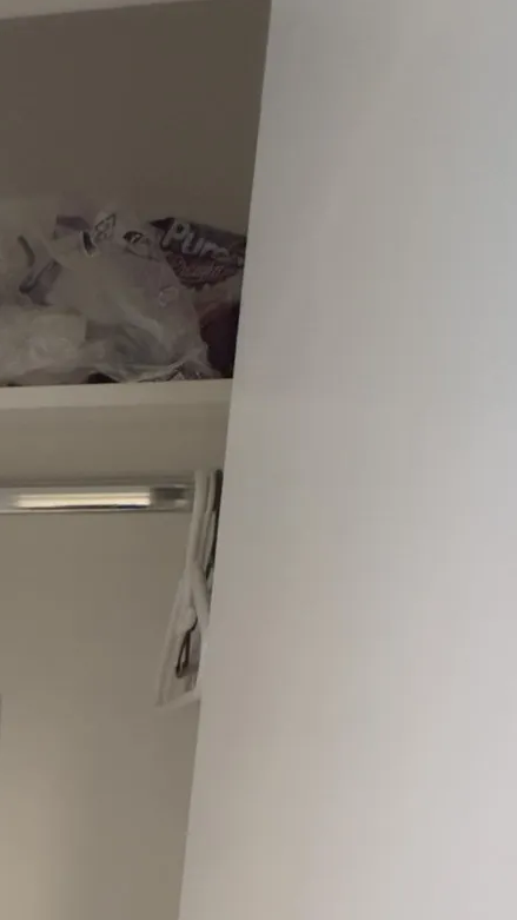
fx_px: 1097
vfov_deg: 38.2
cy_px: 997
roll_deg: -1.4
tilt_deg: -12.9
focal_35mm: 45
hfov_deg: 23.0
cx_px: -190
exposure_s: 1/60
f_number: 2.2
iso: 640
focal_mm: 2.22
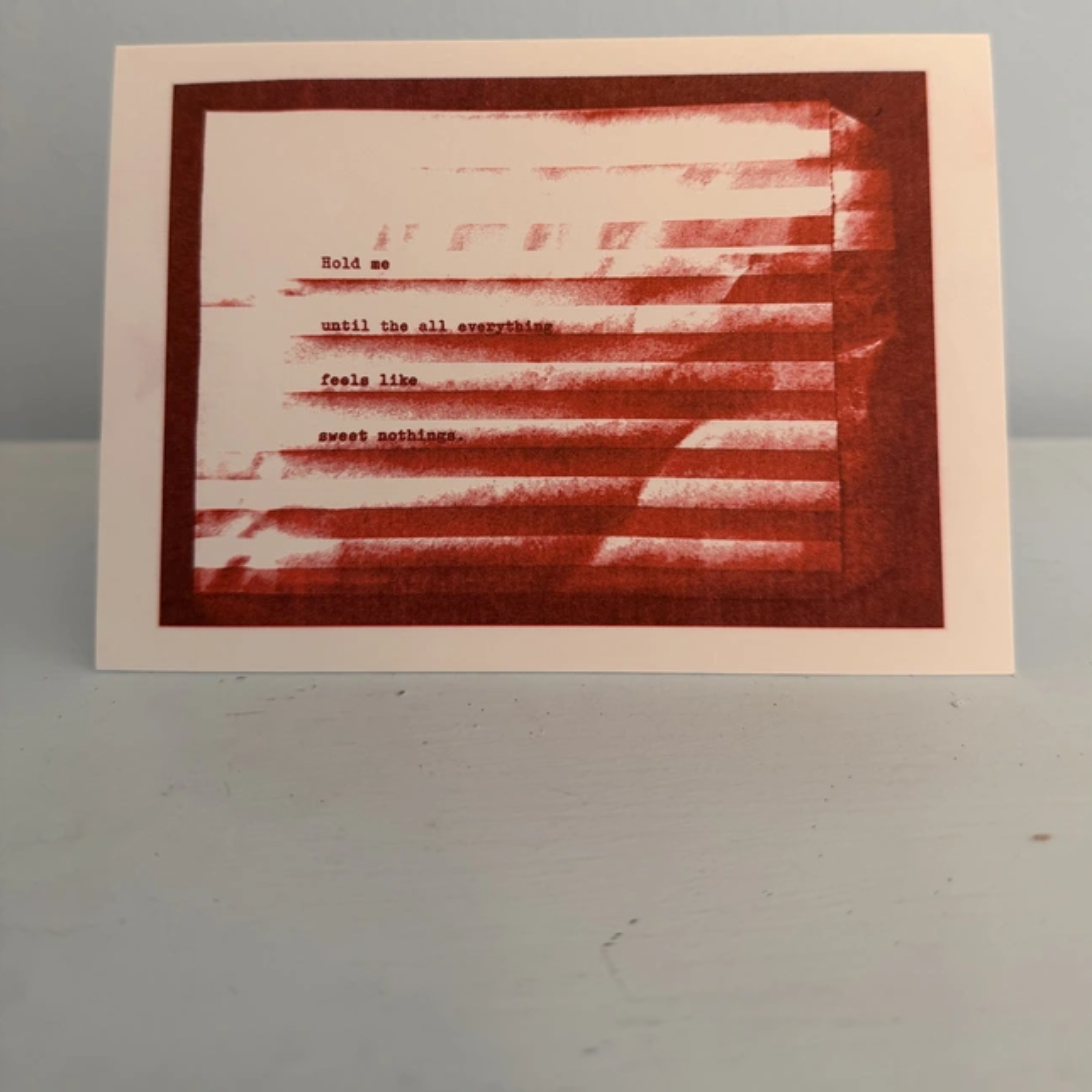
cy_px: 373
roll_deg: +1.0
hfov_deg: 55.6
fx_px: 1035
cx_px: 558
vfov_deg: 54.6
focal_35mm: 29
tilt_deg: -17.0
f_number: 1.78
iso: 250
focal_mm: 6.76
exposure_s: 1/50
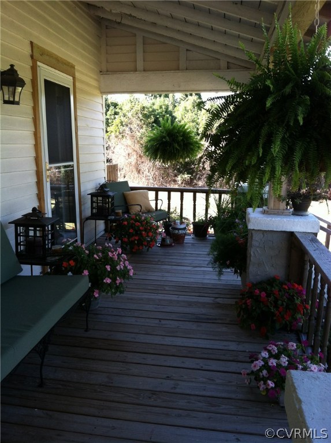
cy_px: 222
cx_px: 166
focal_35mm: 35
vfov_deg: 52.7
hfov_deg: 40.6
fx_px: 448
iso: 80
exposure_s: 1/100
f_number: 2.8
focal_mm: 3.85
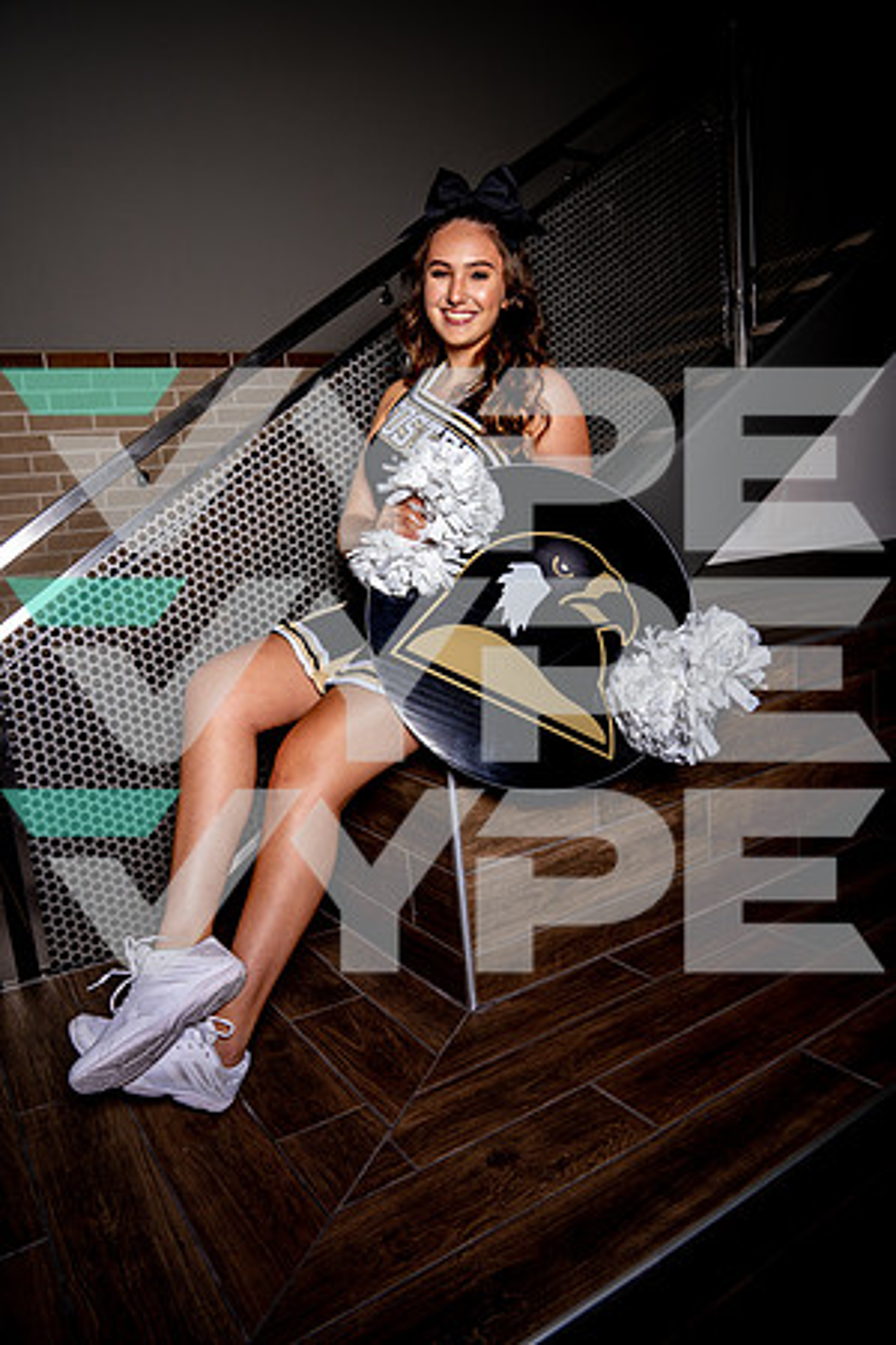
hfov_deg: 53.1
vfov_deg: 73.7
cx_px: 448
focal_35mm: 24
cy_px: 672
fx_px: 896
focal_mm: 24
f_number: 6.3
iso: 200
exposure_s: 1/200
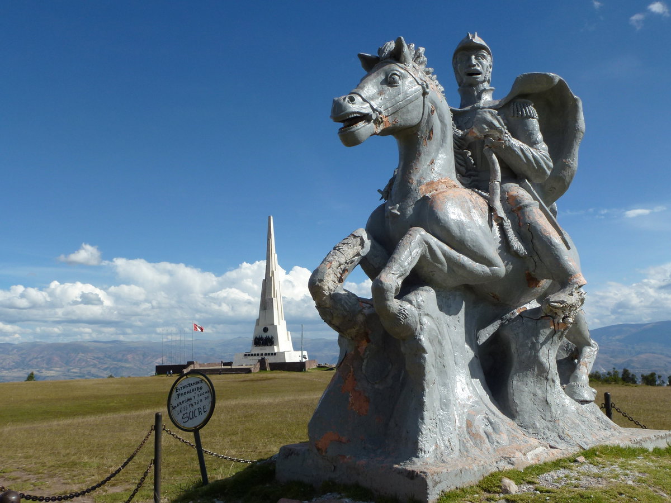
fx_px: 640
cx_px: 336
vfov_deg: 42.9
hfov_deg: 55.4
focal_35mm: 33
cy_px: 252
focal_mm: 5.9
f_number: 4
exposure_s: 1/1000
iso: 100
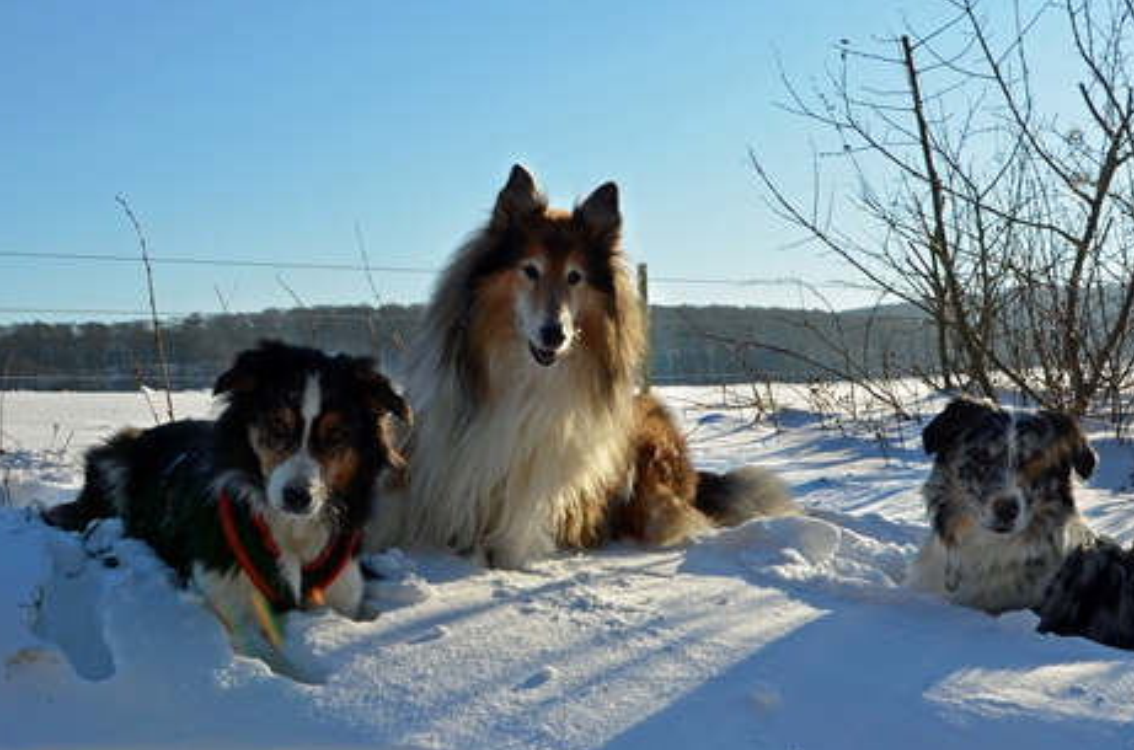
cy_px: 398
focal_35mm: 50
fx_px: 1571
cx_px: 726
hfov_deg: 39.4
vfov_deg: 26.9
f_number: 8
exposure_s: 1/250
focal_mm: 24
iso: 100
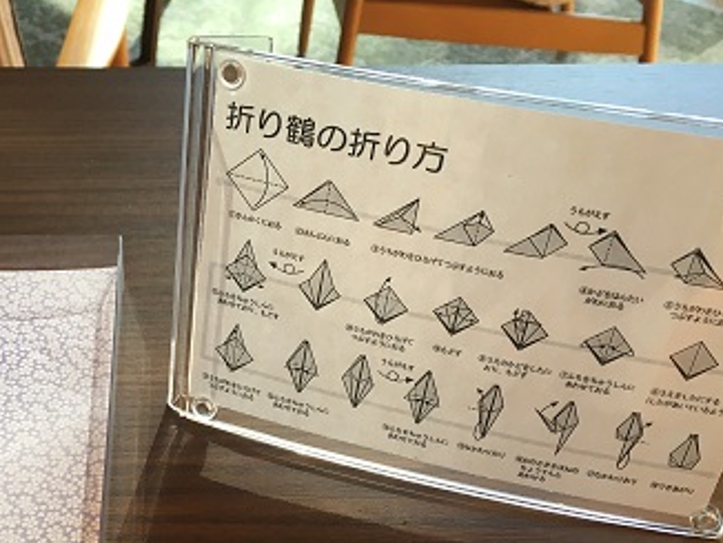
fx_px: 1003
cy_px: 391
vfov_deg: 29.9
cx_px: 202
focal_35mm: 48
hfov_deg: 38.8
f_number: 2.2
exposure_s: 1/40
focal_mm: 4.15
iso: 32
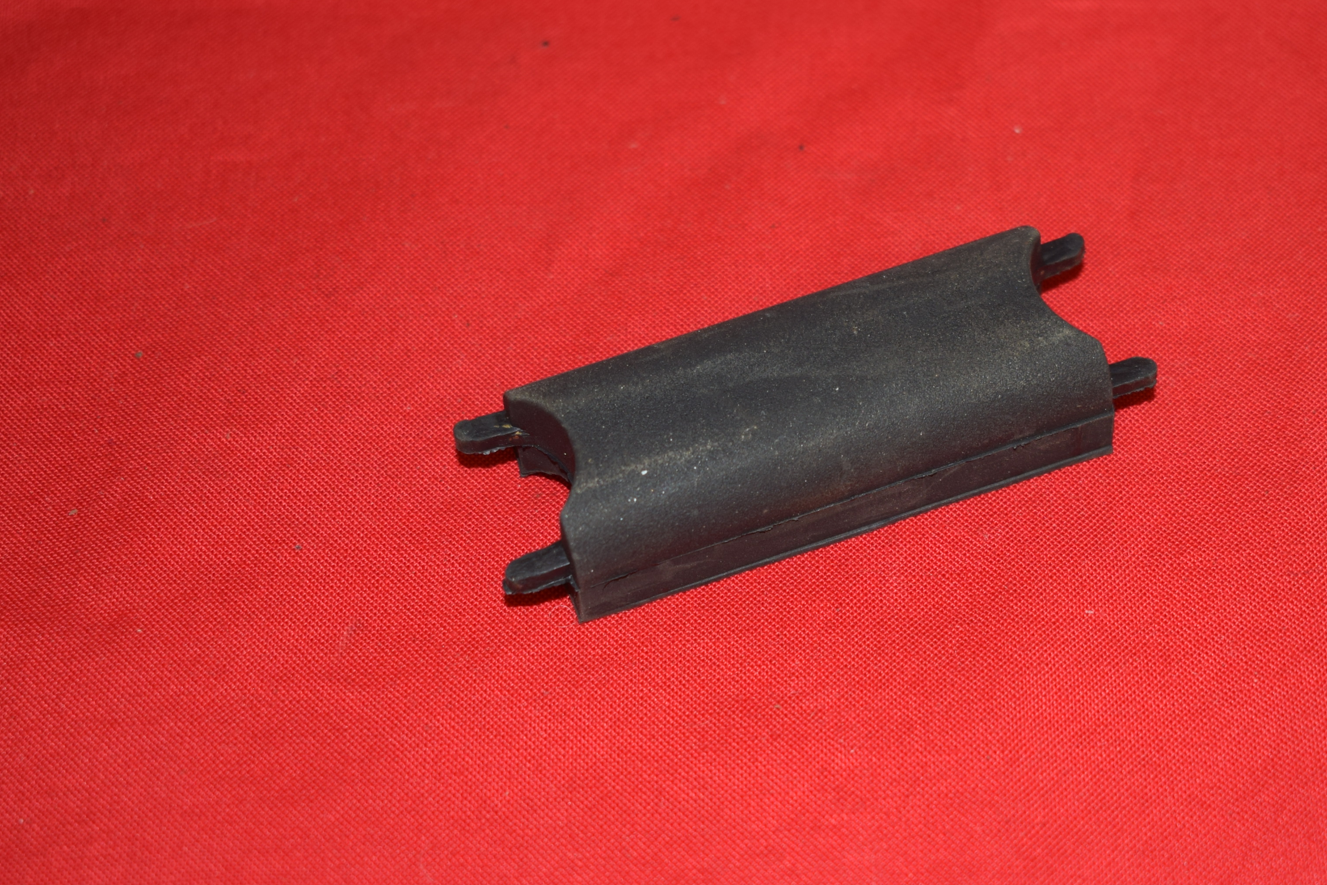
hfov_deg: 26.0
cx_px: 853
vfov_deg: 17.6
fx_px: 2866
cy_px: 461
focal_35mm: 78
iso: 160
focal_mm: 35
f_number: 5
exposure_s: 1/25
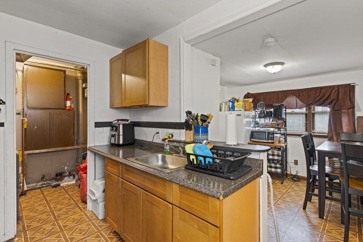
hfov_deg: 93.3
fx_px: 171
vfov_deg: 70.5
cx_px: 182
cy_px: 121
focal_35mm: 17
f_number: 9
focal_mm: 17
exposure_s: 2
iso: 320
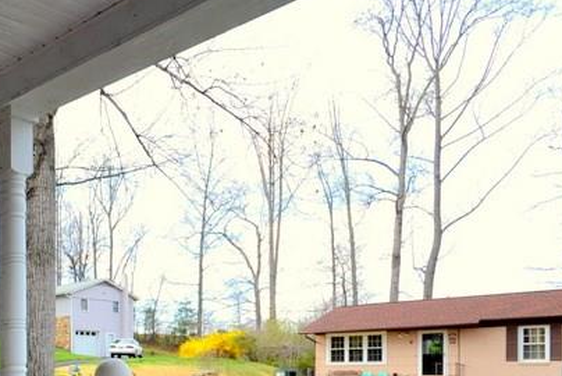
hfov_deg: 38.0
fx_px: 594
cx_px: -111
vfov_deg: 32.6
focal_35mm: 38
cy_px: 364
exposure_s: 1/160
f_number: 9
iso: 400
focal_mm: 10
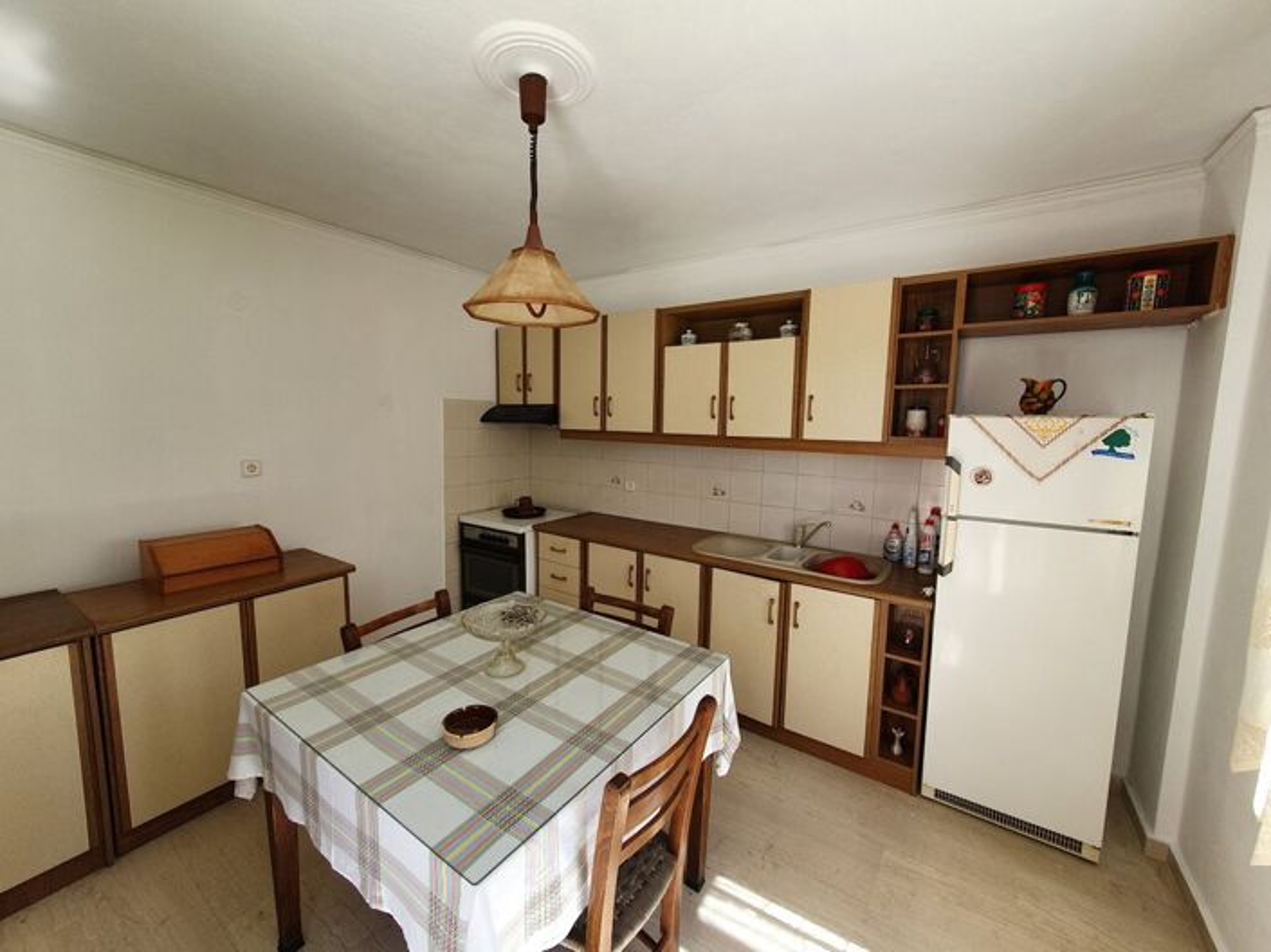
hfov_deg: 106.2
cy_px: 476
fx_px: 477
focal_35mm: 13
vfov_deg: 89.9
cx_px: 636
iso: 50
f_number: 2.2
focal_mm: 1.8
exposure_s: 1/100
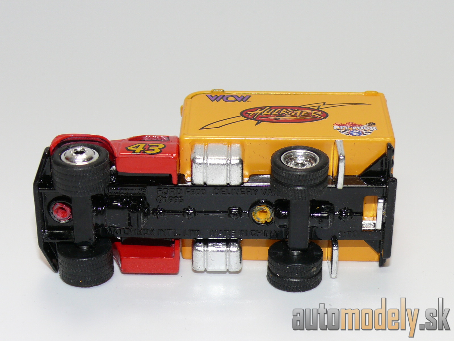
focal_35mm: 87
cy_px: 170
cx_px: 227
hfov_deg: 22.5
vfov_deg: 17.0
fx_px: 1141
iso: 100
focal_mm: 12.3
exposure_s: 1/30
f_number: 4
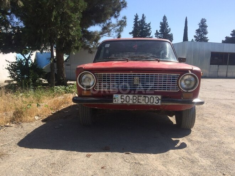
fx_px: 197
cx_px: 118
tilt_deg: -7.4
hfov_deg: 61.7
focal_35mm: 29
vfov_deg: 48.2
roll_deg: +0.2
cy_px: 88
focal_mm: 4.15
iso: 32
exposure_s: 1/1580
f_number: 2.2
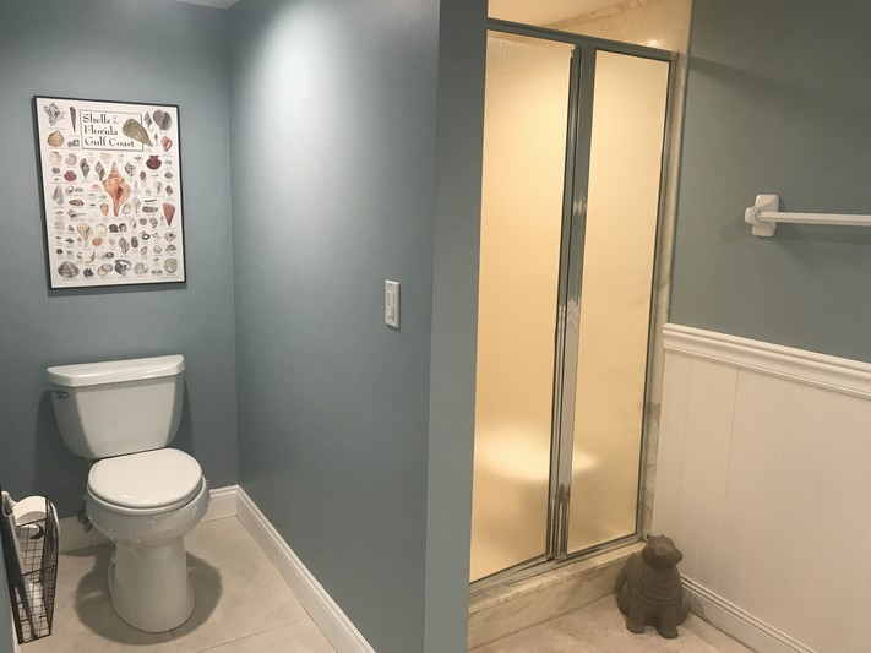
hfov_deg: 63.5
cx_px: 436
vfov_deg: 49.7
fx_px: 704
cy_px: 326
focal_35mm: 28
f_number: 1.8
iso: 32
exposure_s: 1/30
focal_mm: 3.99
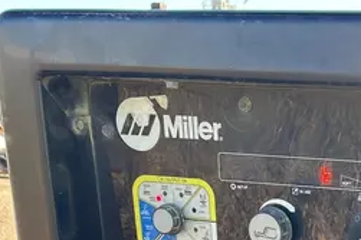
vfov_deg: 14.3
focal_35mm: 79
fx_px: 792
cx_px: 365
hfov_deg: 24.5
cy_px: 486
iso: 50
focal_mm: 5.7
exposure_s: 1/311
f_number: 1.5
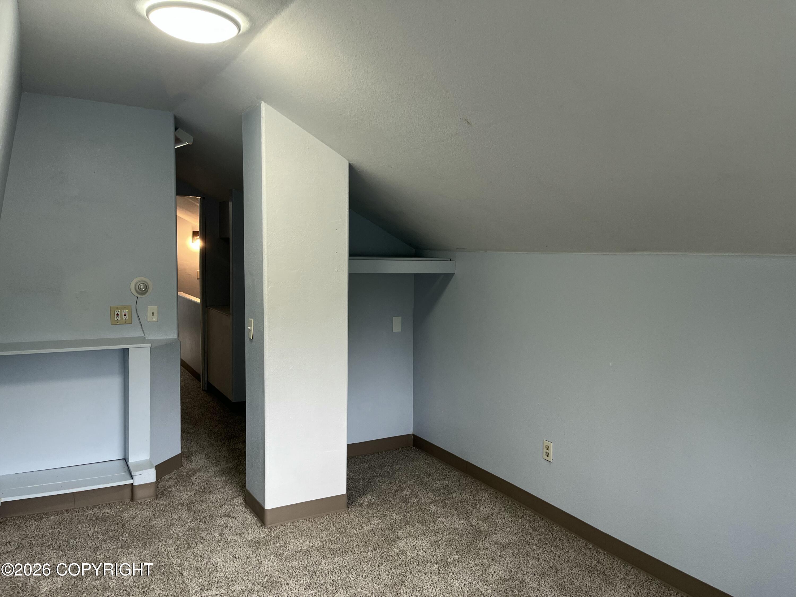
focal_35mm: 26
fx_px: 598
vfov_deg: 53.1
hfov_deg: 67.3
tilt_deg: -4.4
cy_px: 298
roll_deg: -1.3
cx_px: 398
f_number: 1.6
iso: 80
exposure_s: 1/60
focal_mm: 5.1
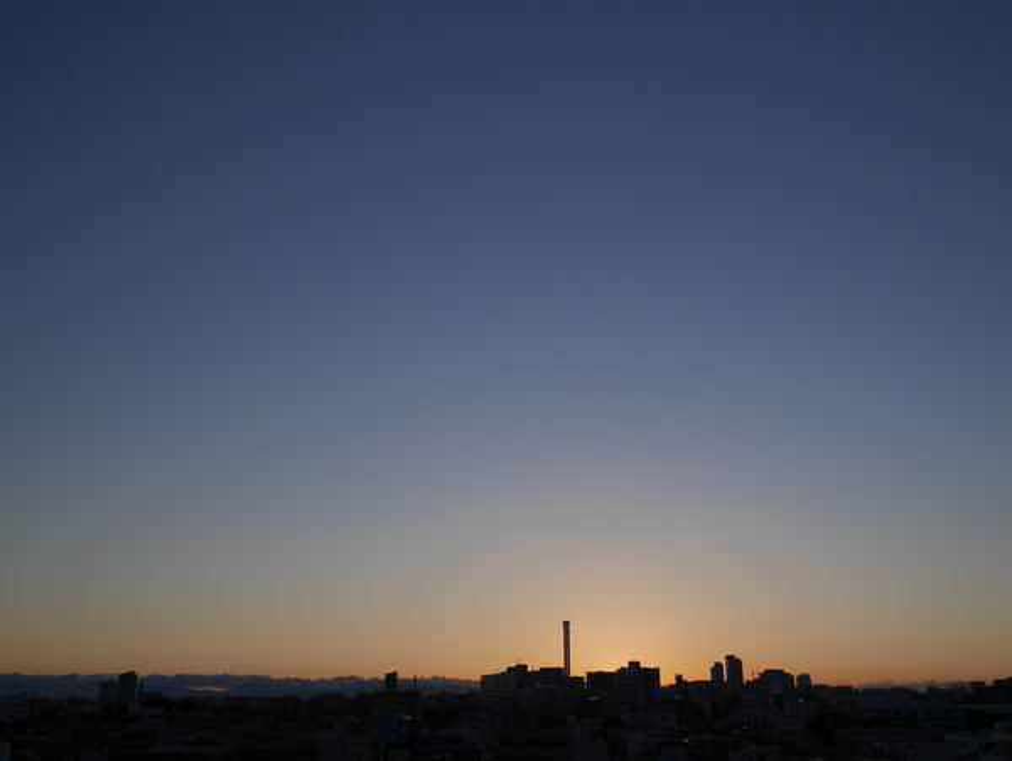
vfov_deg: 39.7
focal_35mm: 36
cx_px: 506
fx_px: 1053
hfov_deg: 51.3
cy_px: 380
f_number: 7.1
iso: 200
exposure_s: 1/250
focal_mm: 18
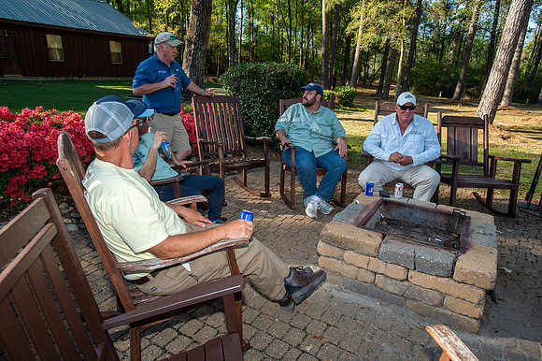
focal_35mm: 24
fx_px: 361
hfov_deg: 73.8
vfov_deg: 53.1
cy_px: 180
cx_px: 271
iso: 160
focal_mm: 24
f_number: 5.6
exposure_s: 1/160
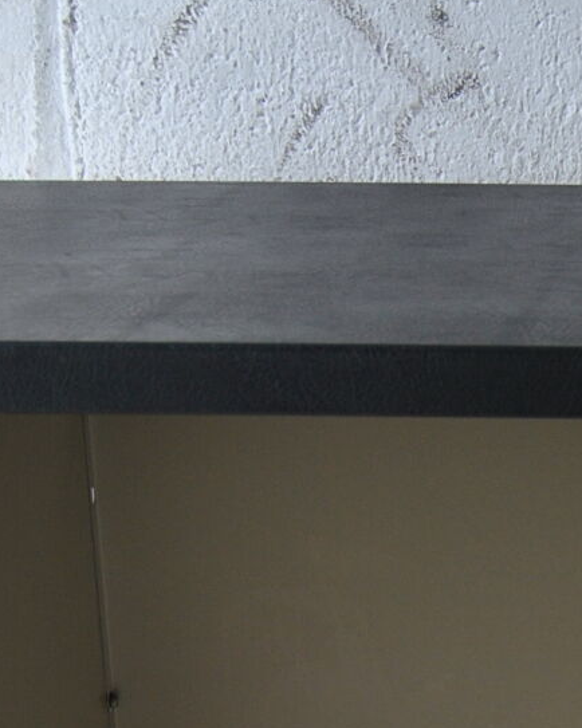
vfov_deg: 16.0
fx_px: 2492
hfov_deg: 13.0
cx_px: 711
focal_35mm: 116
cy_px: 851
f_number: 5
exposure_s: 1/100
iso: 200
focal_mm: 23
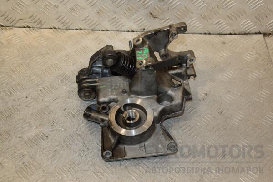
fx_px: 387
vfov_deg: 26.5
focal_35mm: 51
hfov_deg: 38.9
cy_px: 91
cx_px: 136
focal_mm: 34
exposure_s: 1/200
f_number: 6.3
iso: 800
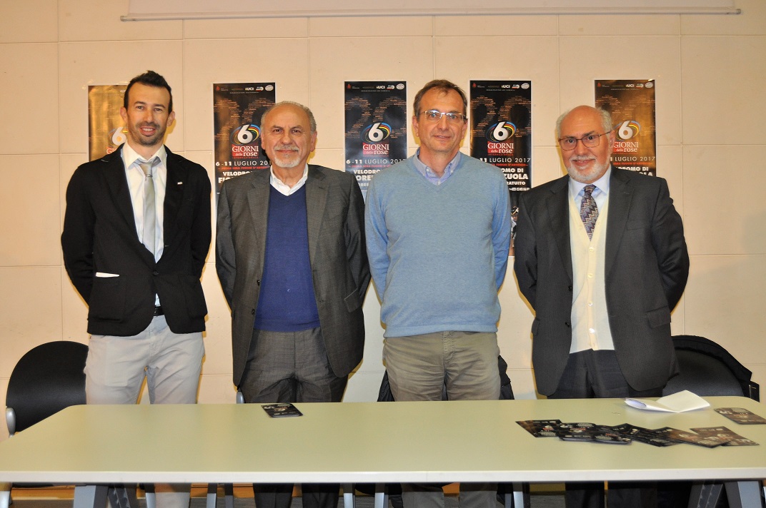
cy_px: 254
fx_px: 893
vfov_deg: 31.8
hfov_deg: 46.4
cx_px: 383
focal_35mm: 42
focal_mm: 28
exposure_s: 1/60
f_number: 4
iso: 800
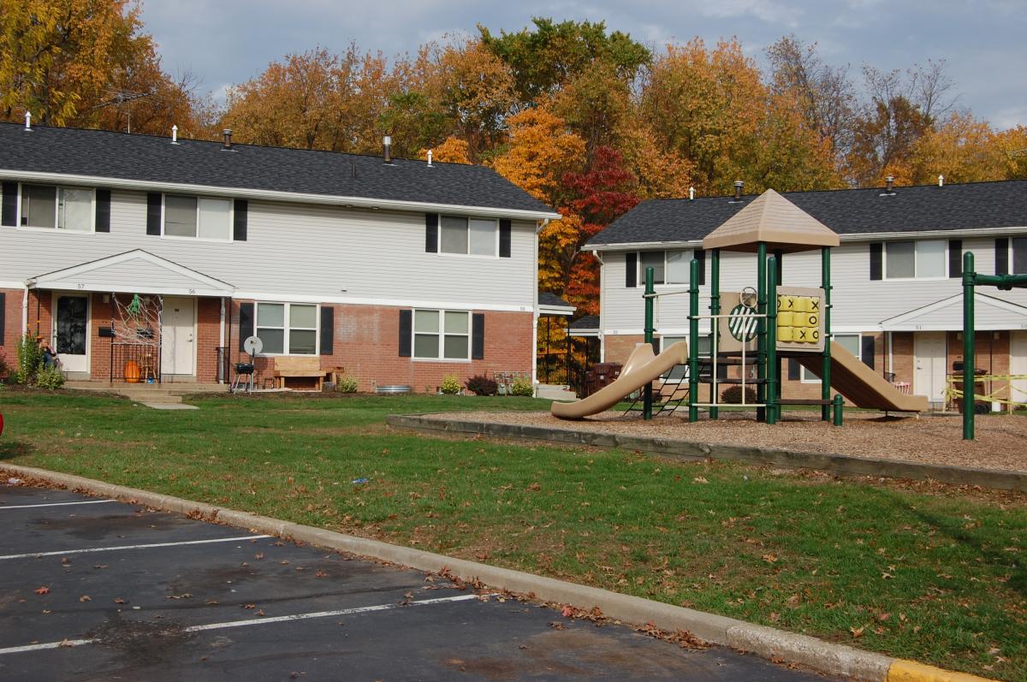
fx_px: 1496
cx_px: 514
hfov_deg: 37.9
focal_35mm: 52
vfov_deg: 25.7
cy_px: 341
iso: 200
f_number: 10
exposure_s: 1/320
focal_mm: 35
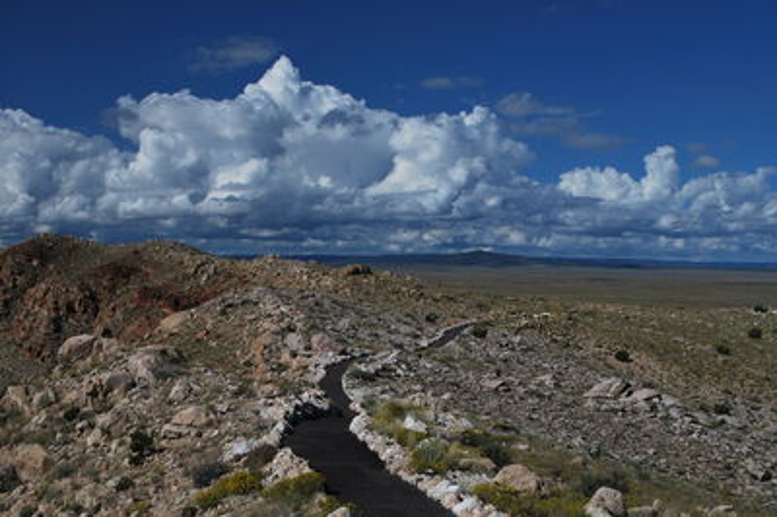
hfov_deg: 41.1
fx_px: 1035
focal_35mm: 48
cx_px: 388
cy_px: 258
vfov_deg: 28.0
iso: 100
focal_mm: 32
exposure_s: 1/250
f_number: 8
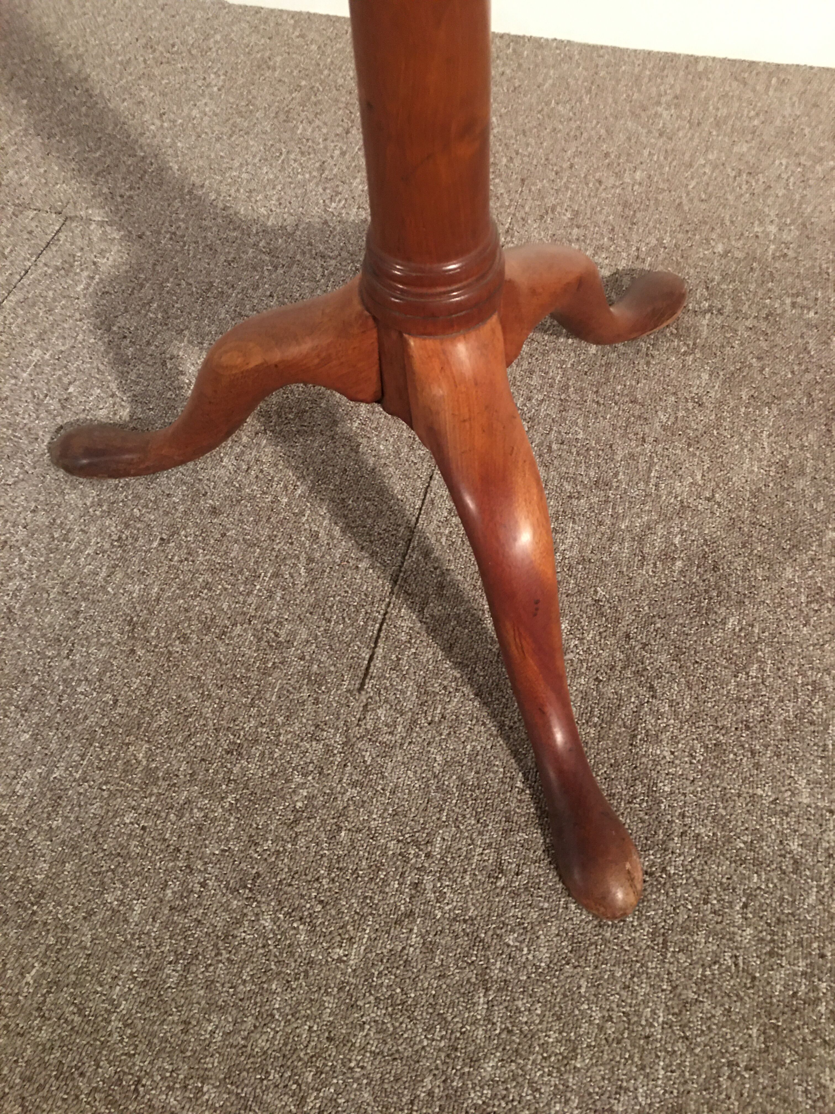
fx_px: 933
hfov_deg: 48.2
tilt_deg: -54.1
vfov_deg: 61.7
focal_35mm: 29
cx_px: 418
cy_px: 557
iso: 125
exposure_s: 1/8
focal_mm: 4.15
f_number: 2.2
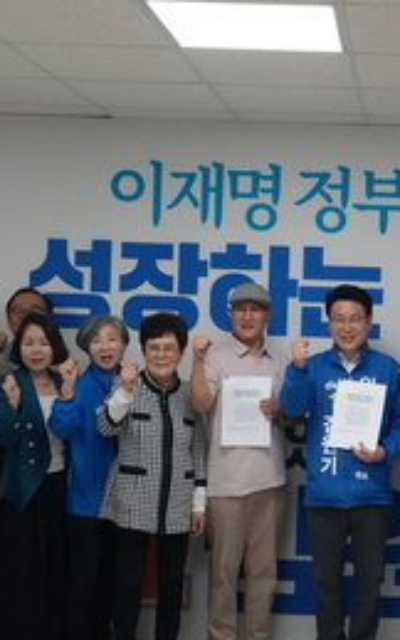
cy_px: 316
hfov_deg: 19.9
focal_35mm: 64
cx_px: 378
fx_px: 1115
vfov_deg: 32.0
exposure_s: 1/160
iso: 8000
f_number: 4
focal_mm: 32.5
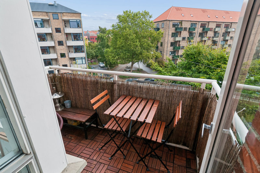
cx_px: 130
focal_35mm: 18
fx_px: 130
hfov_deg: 90.0
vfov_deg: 67.4
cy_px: 86
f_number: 10
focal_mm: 12
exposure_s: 1/250
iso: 400
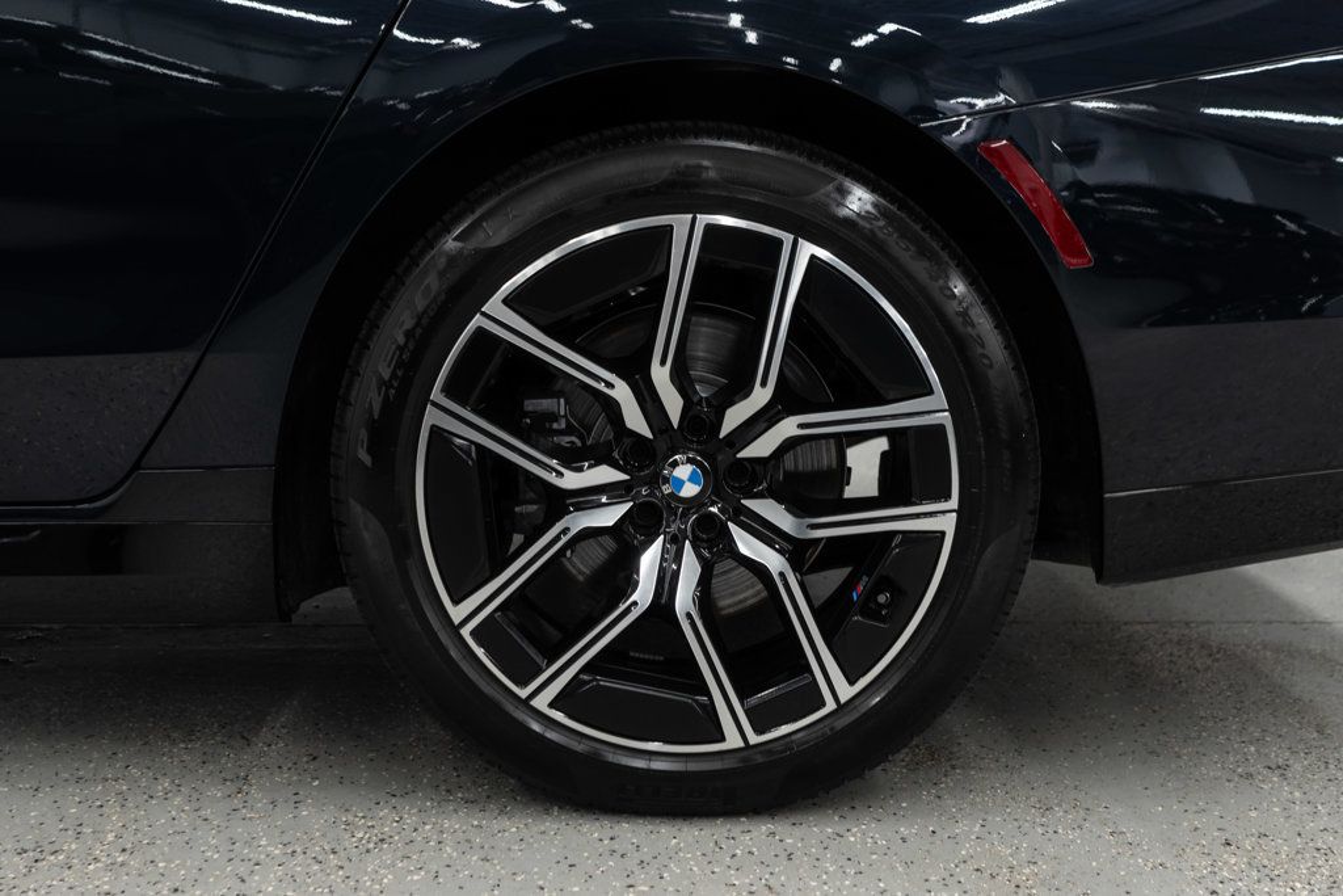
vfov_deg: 31.9
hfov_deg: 46.4
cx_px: 672
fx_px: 1567
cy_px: 448
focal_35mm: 42
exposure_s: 1/50
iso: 250
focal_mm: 28
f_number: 3.2
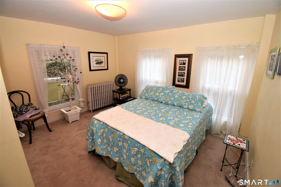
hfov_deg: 100.4
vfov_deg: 77.3
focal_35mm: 15
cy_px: 94
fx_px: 117
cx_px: 140
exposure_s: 1/60
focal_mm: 10
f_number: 7.1
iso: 1600
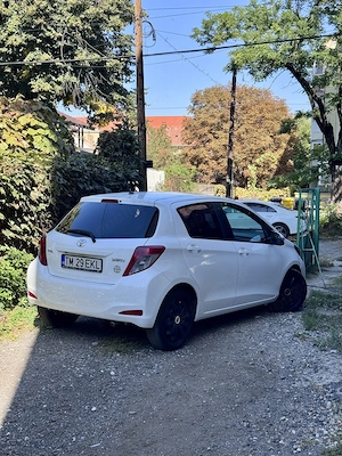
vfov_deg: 39.7
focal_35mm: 48
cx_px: 171
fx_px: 632
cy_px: 228
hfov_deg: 30.3
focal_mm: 6.76
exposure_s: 1/1366
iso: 64
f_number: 1.78
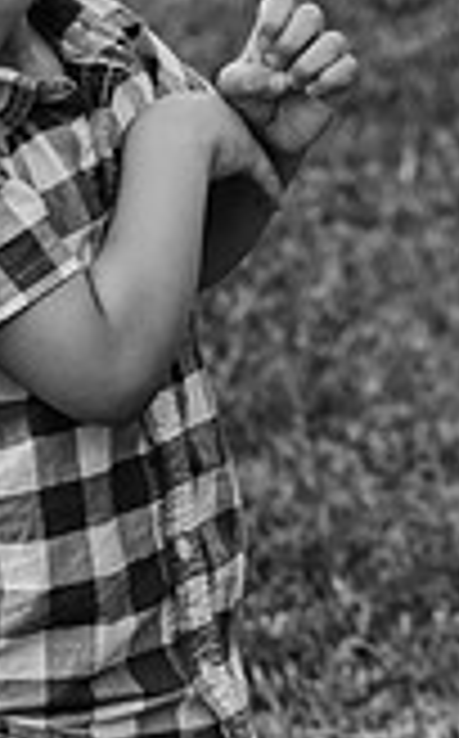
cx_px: -14
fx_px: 10284
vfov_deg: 4.1
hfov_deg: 2.6
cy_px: 252
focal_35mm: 512
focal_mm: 122
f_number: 8
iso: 200
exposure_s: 1/250
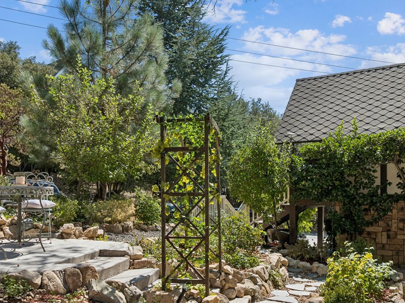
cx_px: 188
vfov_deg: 43.7
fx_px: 374
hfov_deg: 56.8
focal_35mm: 32
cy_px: 197
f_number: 2.8
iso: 120
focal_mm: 12.3
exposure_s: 1/80
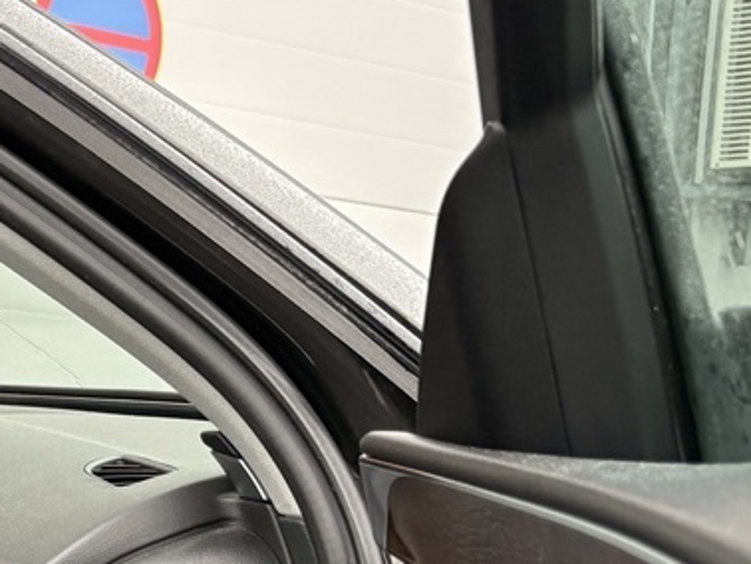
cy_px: 520
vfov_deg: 14.8
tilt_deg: -3.5
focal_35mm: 99
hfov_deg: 17.3
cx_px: -467
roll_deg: -3.3
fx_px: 2149
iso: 125
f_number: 1.6
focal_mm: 5.96
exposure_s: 1/98
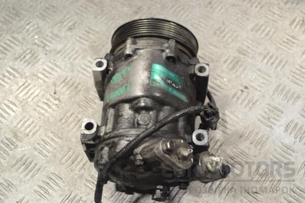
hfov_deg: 41.1
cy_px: 102
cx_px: 152
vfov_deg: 28.1
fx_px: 407
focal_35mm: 48
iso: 160
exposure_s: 1/30
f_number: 4.8
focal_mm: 32
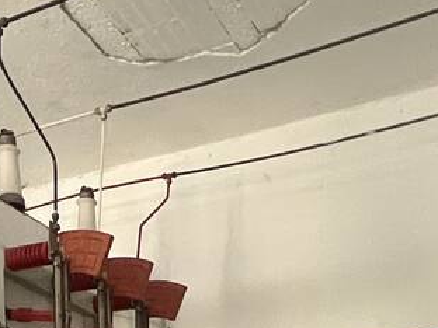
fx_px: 759
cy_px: 676
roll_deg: +0.7
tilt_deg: -13.8
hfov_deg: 32.1
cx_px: 182
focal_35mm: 60
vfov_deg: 17.1
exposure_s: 1/60
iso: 400
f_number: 1.8
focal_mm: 1.57
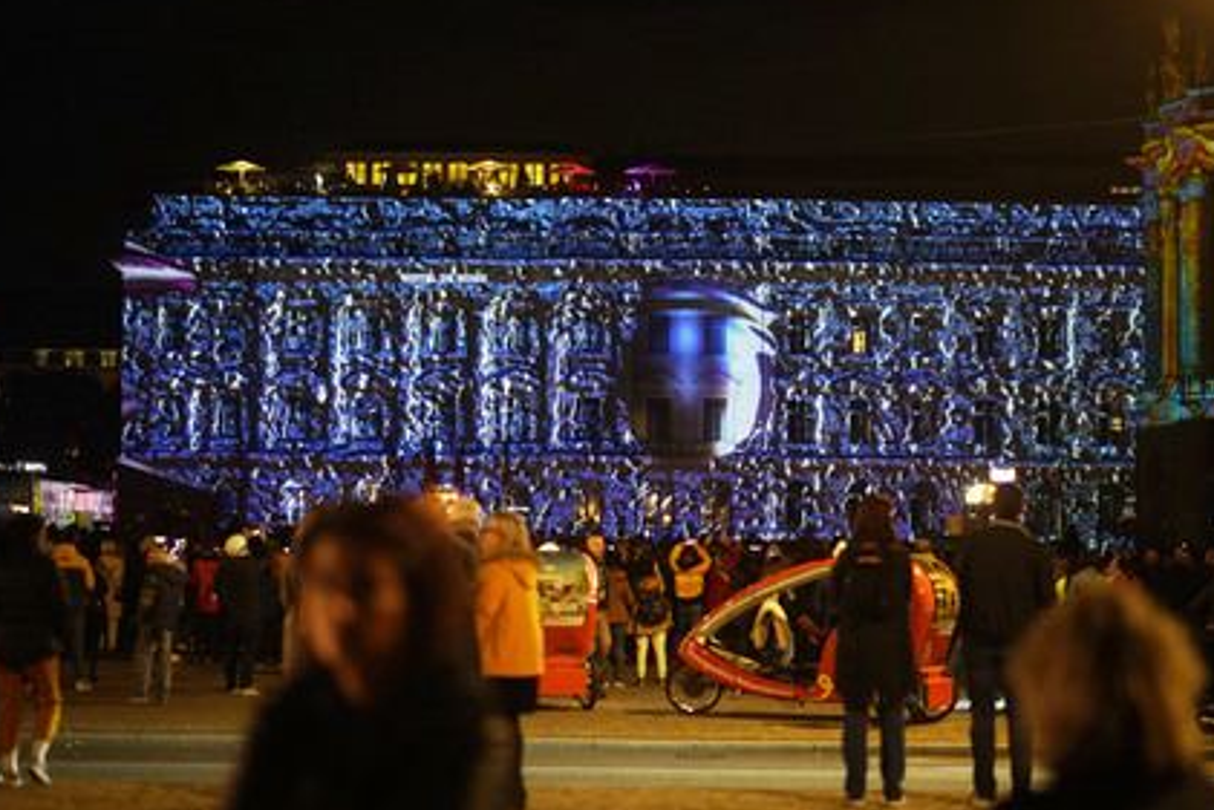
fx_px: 3070
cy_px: 392
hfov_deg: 22.4
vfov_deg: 15.0
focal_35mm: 91
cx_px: 610
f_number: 2
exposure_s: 1/60
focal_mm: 85
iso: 1600
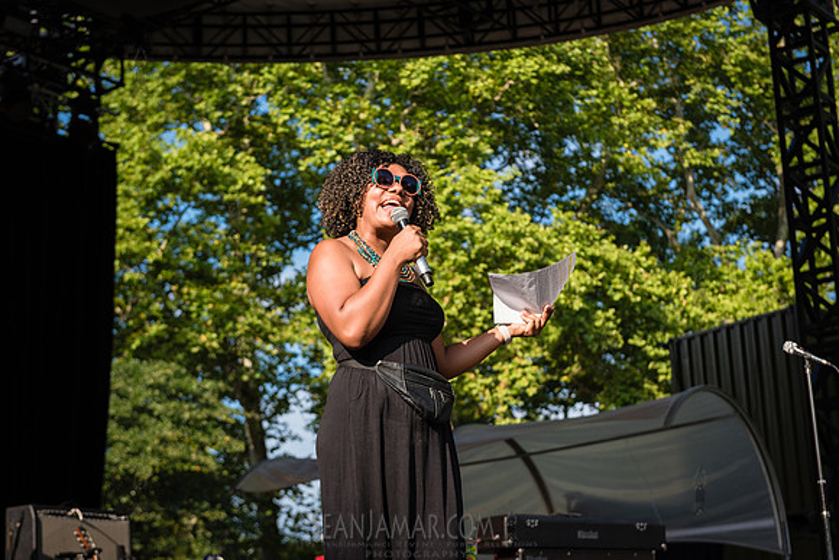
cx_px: 420
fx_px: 1632
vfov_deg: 19.5
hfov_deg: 28.8
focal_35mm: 70
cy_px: 280
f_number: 5
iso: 800
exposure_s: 1/2000
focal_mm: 70
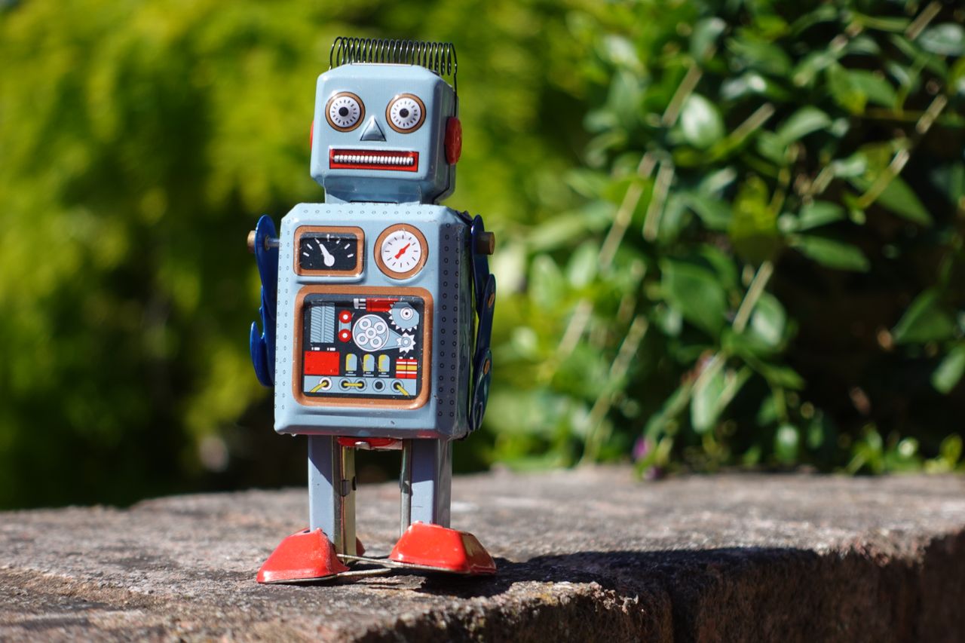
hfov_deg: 28.8
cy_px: 322
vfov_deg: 19.5
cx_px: 482
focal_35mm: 70
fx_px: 1876
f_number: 2.8
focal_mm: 25.7
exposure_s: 1/160
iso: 125
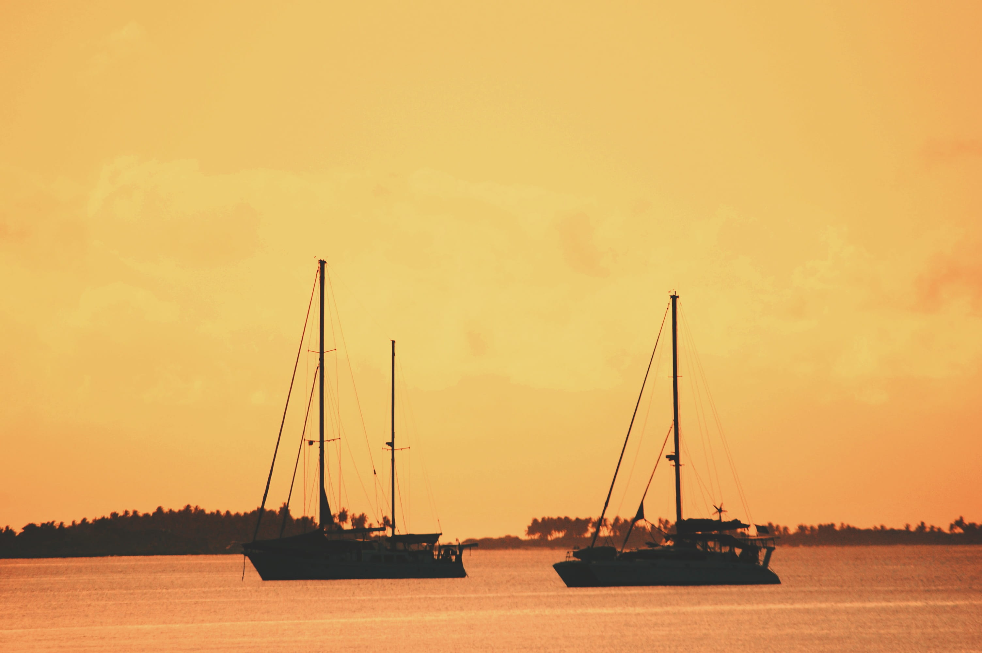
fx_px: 12264
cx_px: 491
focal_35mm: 450
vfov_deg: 3.0
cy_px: 326
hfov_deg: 4.6
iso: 200
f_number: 5.6
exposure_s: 1/2500
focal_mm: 300
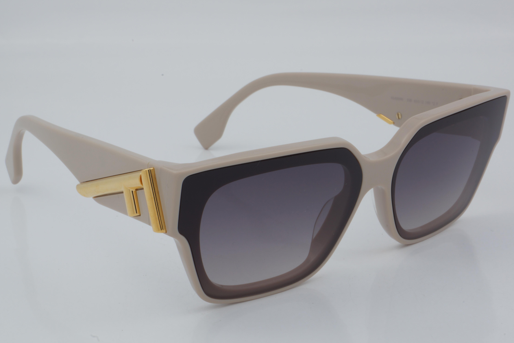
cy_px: 172
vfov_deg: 18.2
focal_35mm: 75
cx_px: 257
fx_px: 1071
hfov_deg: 27.0
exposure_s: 1/4
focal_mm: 50
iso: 100
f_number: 32
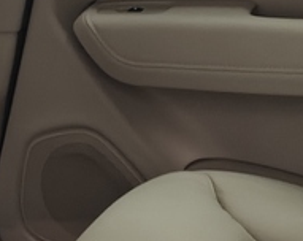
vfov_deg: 8.7
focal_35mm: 177
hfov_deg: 10.4
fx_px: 1584
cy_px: 173
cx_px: -208
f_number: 1.8
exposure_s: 1/33
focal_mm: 5.59
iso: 160
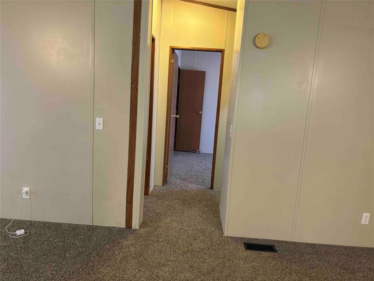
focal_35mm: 26
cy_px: 140
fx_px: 281
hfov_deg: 67.3
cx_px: 187
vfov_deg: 53.1
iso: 200
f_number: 1.6
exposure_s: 1/60
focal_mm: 5.96
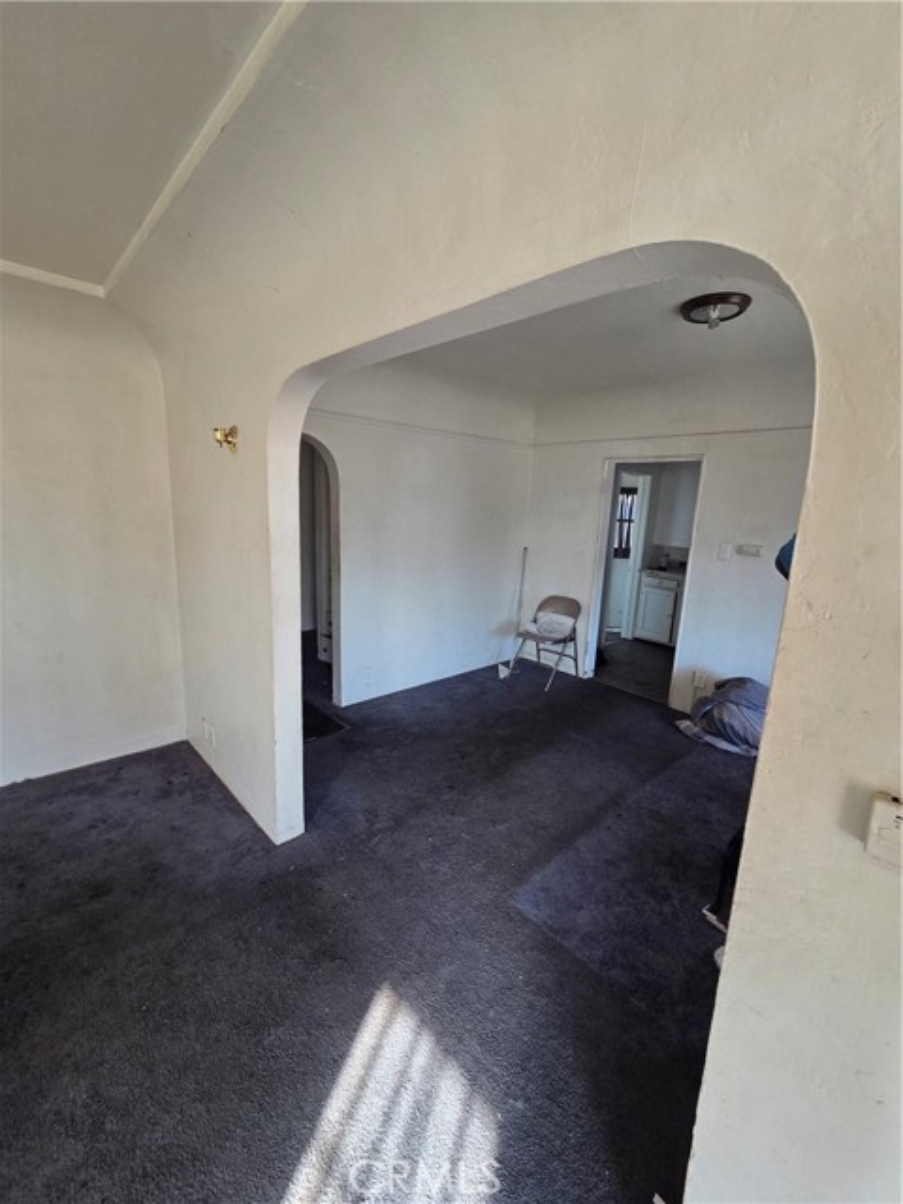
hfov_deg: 89.9
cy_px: 602
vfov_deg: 106.2
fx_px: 452
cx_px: 452
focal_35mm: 13
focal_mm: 2.2
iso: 250
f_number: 2.2
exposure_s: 1/120
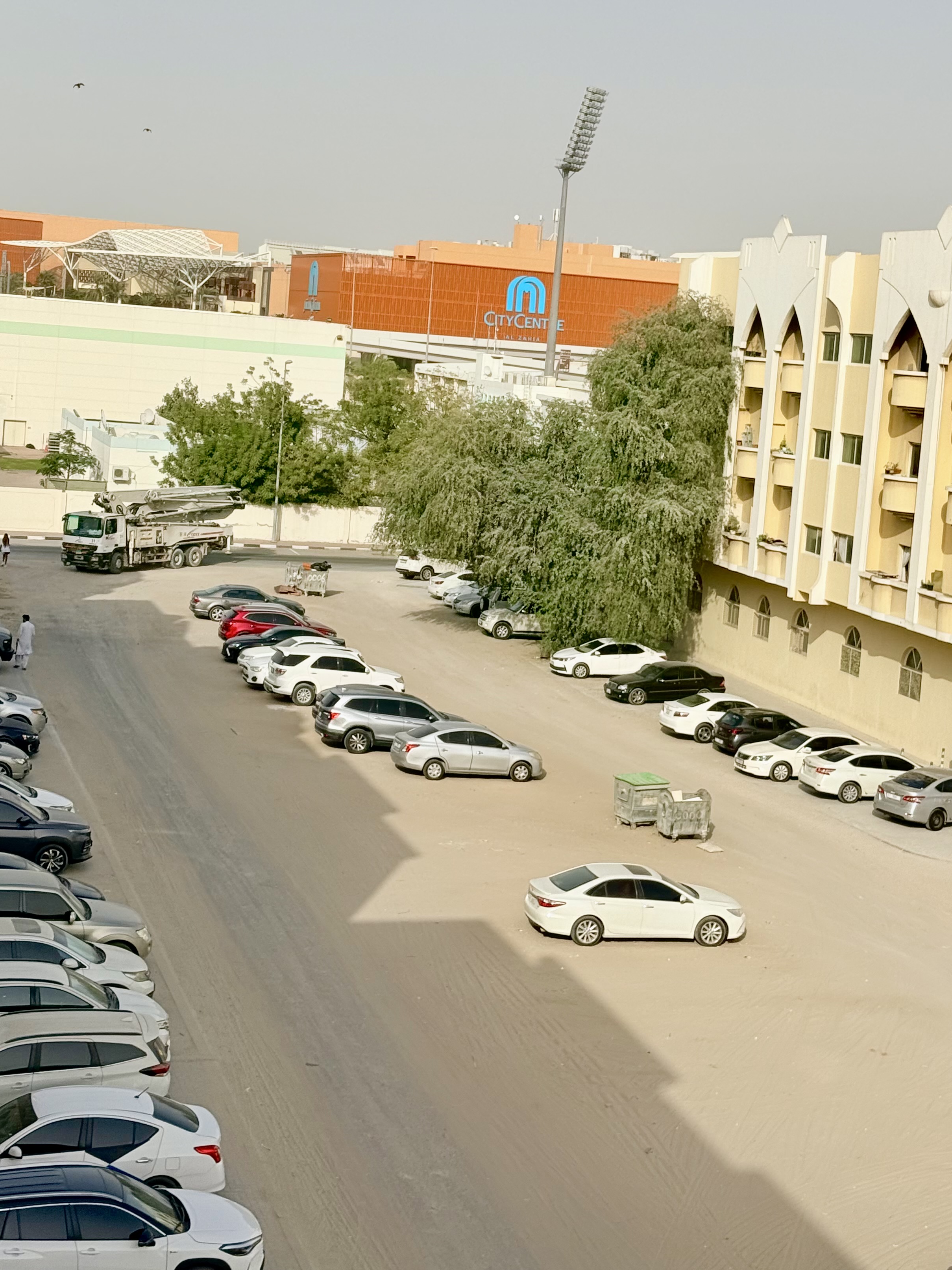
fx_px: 2200
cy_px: 479
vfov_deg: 32.0
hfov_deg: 24.4
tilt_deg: -3.3
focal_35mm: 60
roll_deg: -4.8
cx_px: 536
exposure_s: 1/8772
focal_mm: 6.76
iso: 64
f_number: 1.78
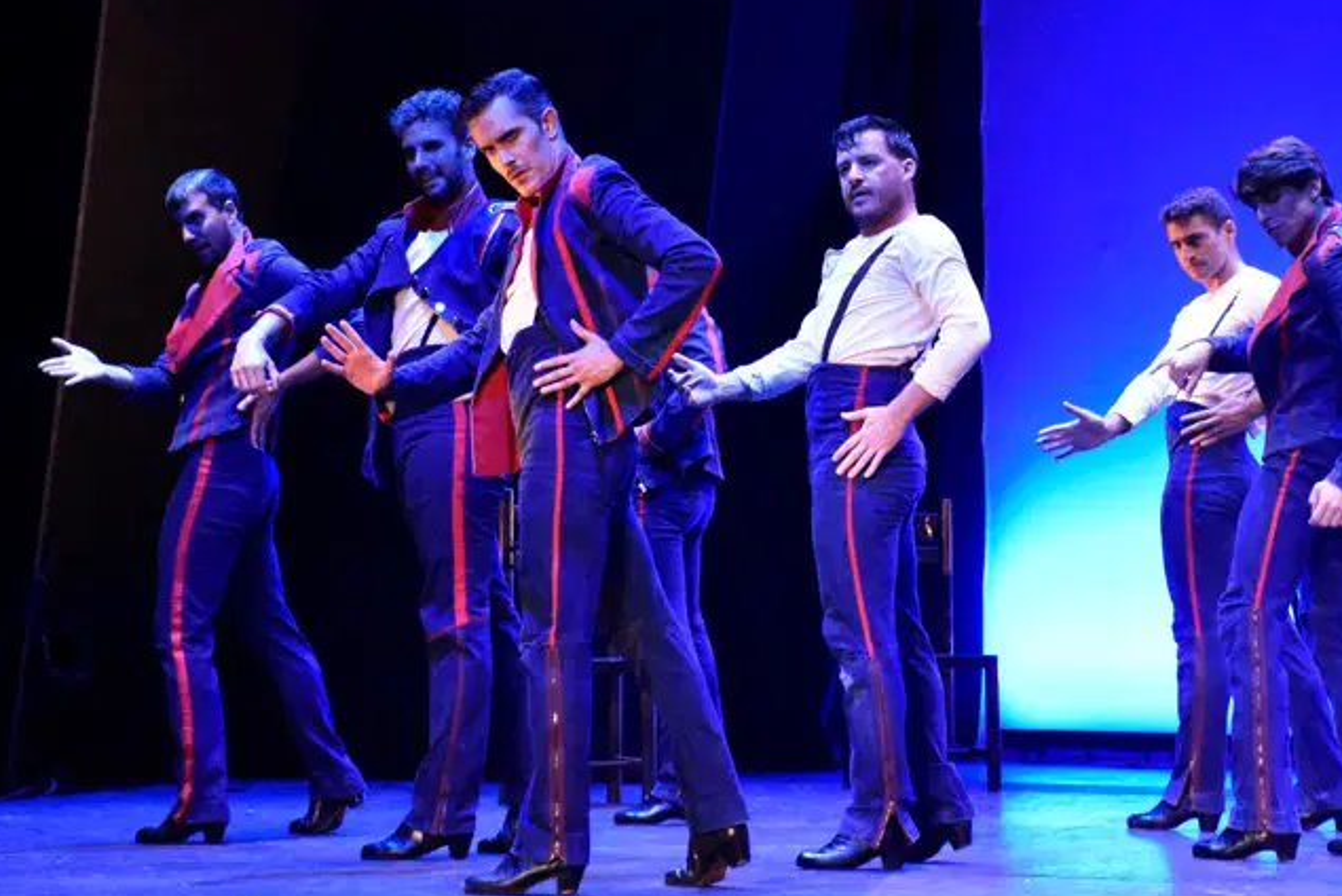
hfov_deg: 19.6
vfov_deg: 13.2
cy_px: 418
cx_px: 617
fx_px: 3878
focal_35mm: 104
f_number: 5.6
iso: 10000
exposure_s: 1/125
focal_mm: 50
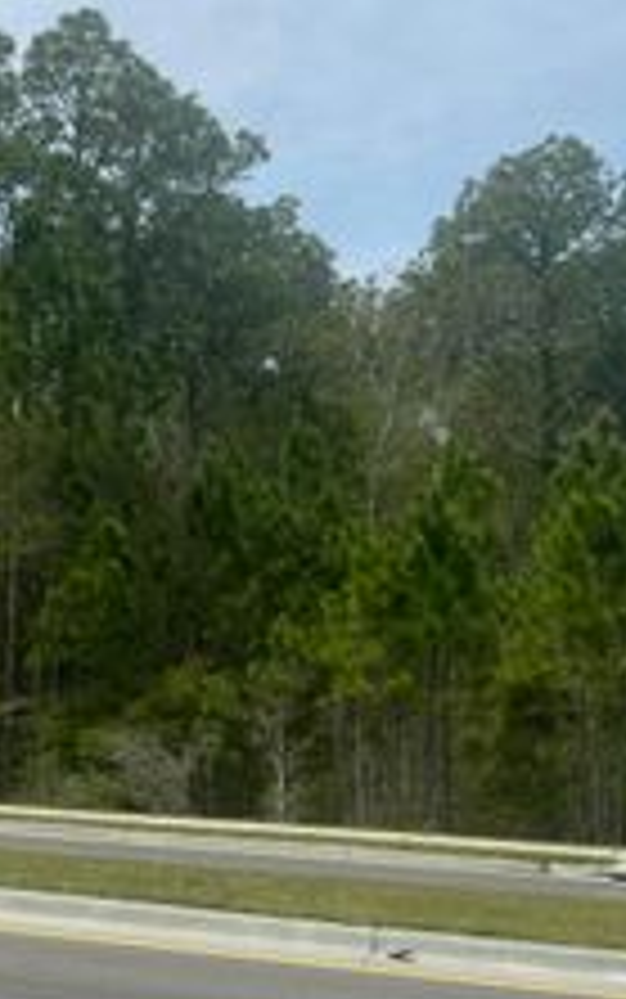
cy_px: 623
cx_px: -396
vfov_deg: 32.8
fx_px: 1690
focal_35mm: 62
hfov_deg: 18.0
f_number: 1.5
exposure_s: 1/4274
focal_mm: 5.7
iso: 50
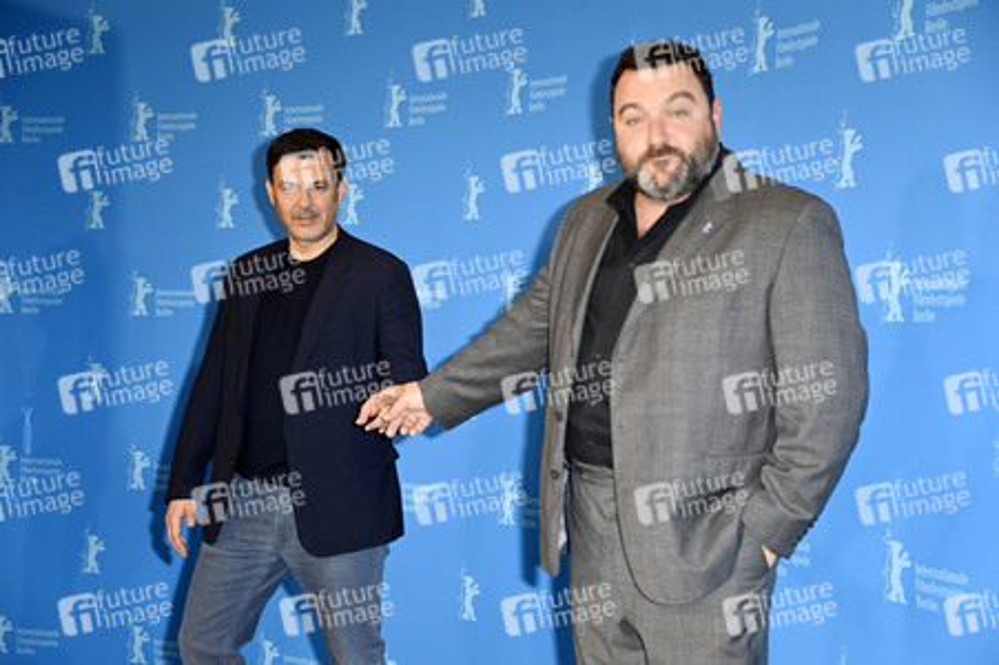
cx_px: 500
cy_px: 332
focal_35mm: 78
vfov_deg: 17.5
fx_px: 2163
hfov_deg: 26.0
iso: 1250
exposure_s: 1/250
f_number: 5
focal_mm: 78
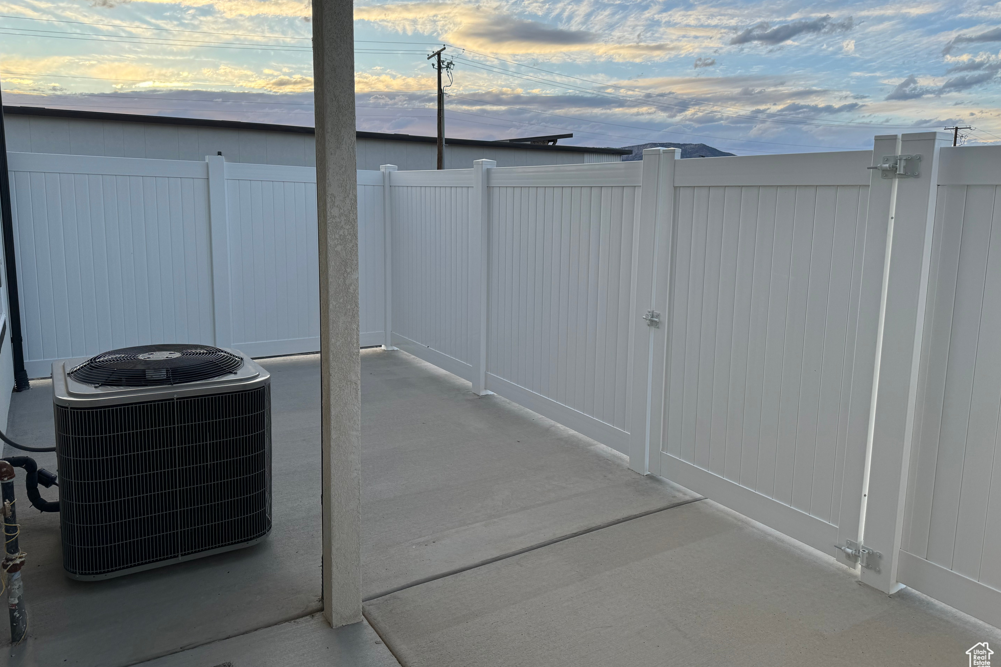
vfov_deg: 51.2
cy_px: 301
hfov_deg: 71.5
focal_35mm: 25
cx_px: 500
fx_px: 695
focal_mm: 6.86
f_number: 1.78
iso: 80
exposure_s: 1/615
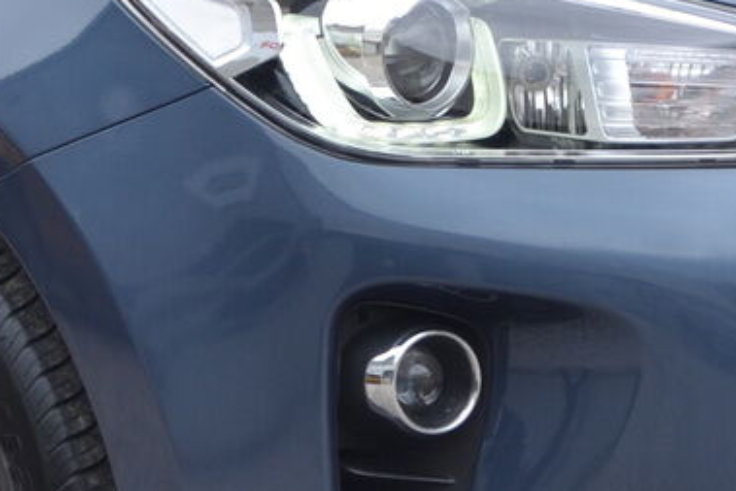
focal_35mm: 228
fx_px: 4663
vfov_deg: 6.0
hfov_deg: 9.0
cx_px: 66
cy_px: 173
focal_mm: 30
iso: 100
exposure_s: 1/125
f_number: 5.6
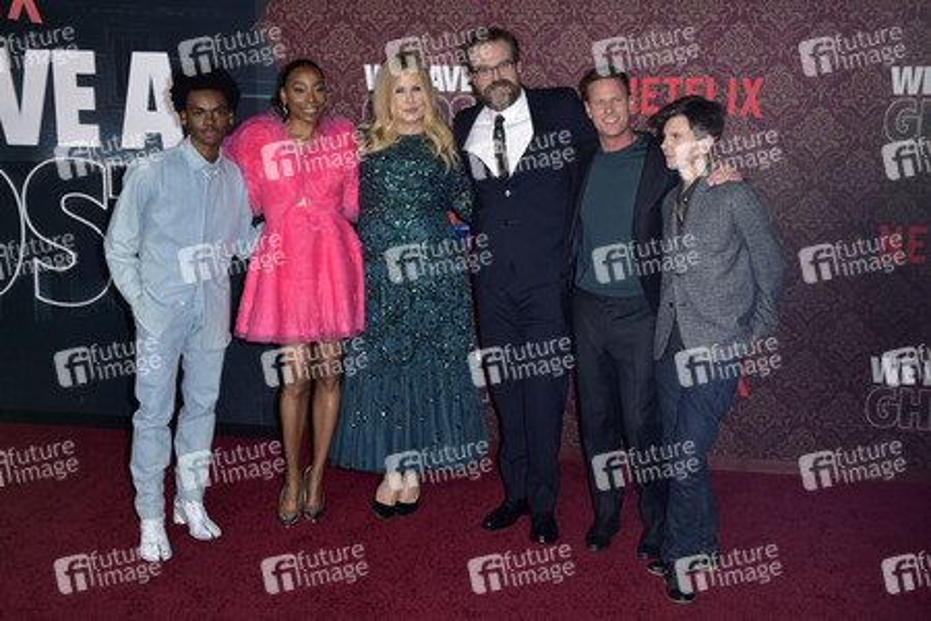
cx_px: 466
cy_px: 310
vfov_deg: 29.9
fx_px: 1164
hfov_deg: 43.6
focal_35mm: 45
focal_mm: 45
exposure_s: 1/250
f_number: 6.3
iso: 400
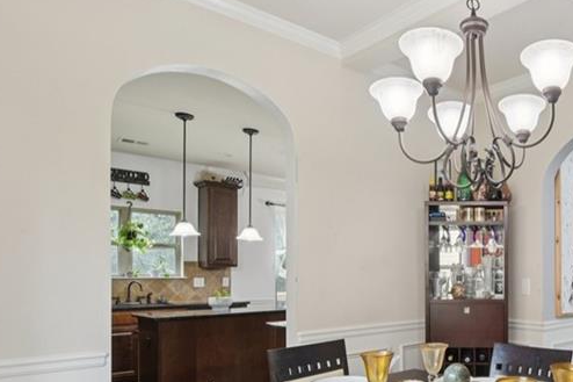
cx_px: 503
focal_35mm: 29
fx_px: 461
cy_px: 278
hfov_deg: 56.1
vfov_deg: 43.7
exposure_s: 1/30
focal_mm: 14
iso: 400
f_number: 8
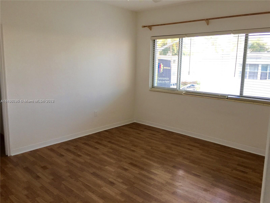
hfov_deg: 61.7
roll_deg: -1.7
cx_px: 135
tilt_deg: -9.1
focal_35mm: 29
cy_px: 102
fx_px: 226
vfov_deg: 48.2
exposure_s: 1/120
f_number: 2.2
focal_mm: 4.15
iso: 40
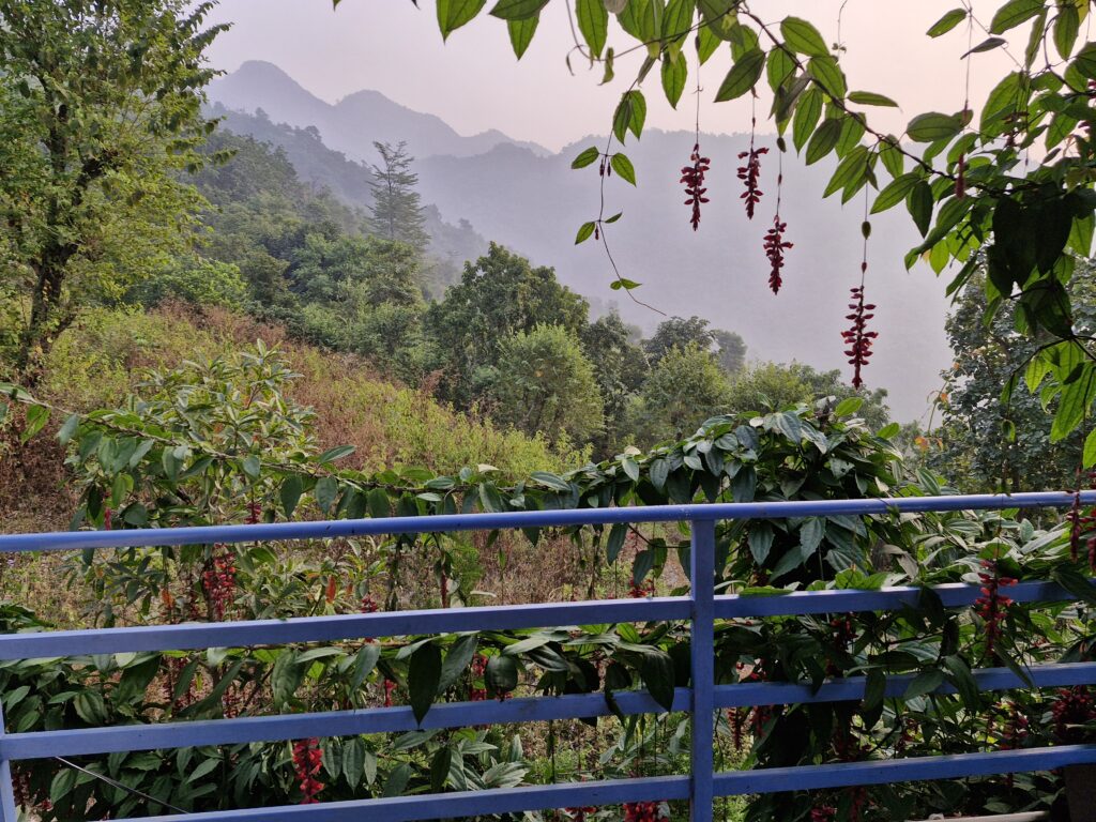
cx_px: 548
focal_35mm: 23
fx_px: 728
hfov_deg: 73.9
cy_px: 411
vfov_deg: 58.9
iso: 50
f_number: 1.8
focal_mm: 5.54
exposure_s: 1/187
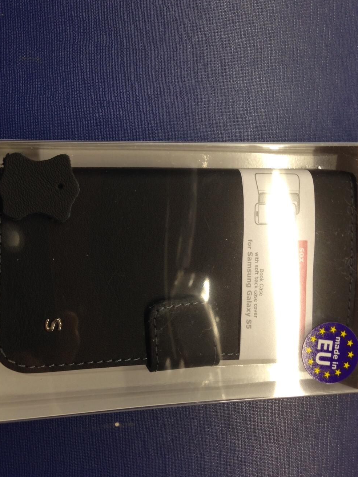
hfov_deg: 35.0
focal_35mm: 41
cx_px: 149
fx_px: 566
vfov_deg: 45.7
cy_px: 207
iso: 64
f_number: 2.4
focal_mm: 4.12
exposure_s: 1/20
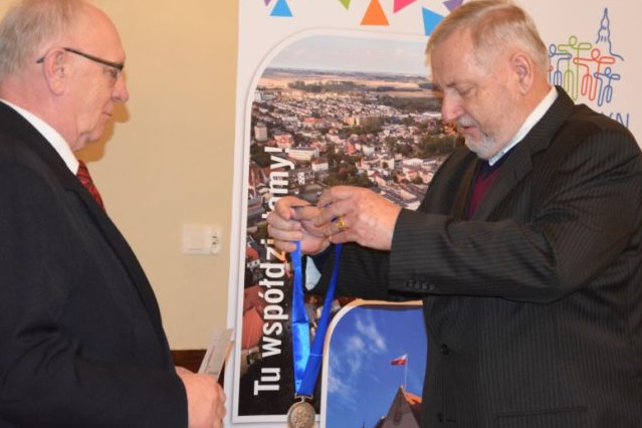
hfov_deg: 17.2
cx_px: 314
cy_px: 211
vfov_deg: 11.5
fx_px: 2122
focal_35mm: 119
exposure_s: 1/60
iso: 3200
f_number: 5.3
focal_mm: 66
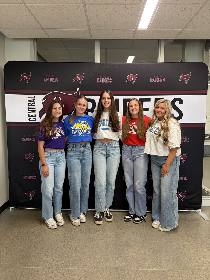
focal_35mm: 26
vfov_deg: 67.3
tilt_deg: -5.9
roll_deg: -0.8
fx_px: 210
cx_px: 105
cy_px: 140
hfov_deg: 53.1
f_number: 1.6
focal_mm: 5.96
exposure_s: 1/60
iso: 125
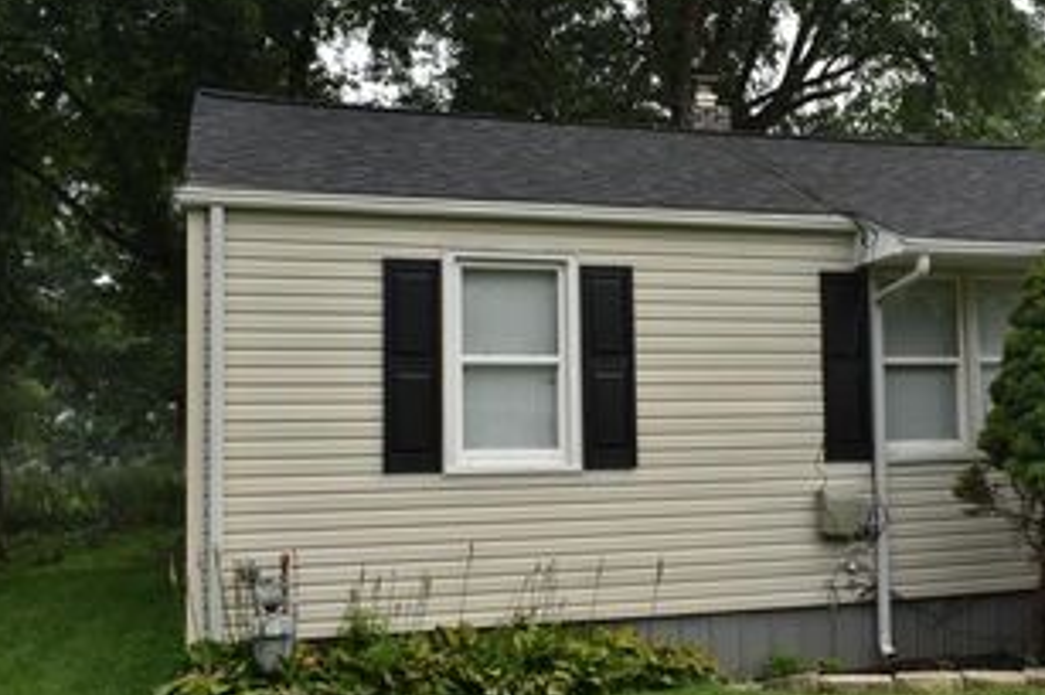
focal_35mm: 44
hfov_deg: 43.9
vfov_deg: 30.4
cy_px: 353
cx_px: 698
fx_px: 1276
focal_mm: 18
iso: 100
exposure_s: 1/250
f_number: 8
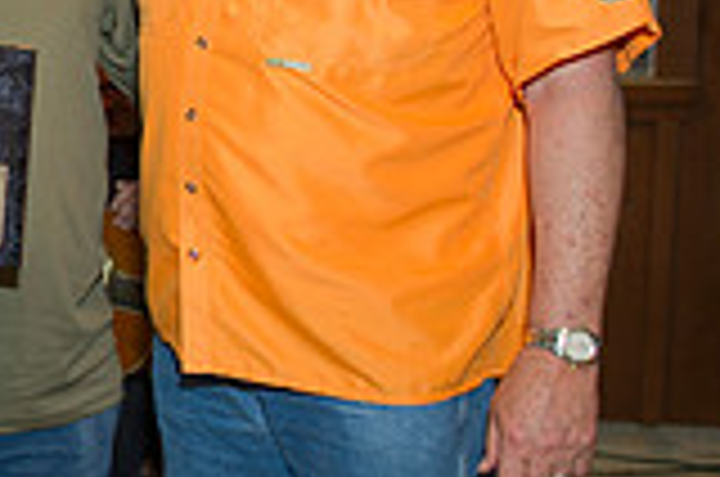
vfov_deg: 15.5
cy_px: 58
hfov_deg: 20.2
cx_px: -356
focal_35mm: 87
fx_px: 1737
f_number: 2.8
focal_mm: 24
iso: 800
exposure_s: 1/60
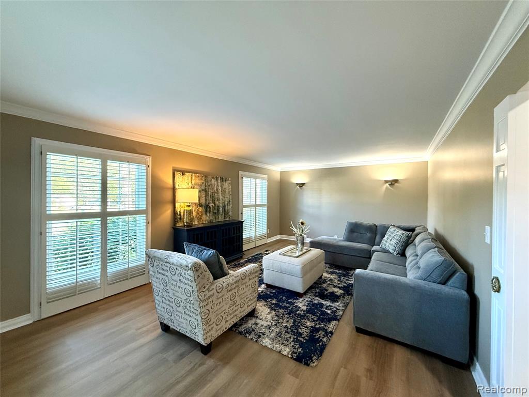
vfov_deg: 85.7
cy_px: 198
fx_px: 214
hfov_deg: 102.1
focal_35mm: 14
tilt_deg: -0.5
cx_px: 264
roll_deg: -0.4
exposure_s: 1/120
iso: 500
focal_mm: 2.22
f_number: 2.2
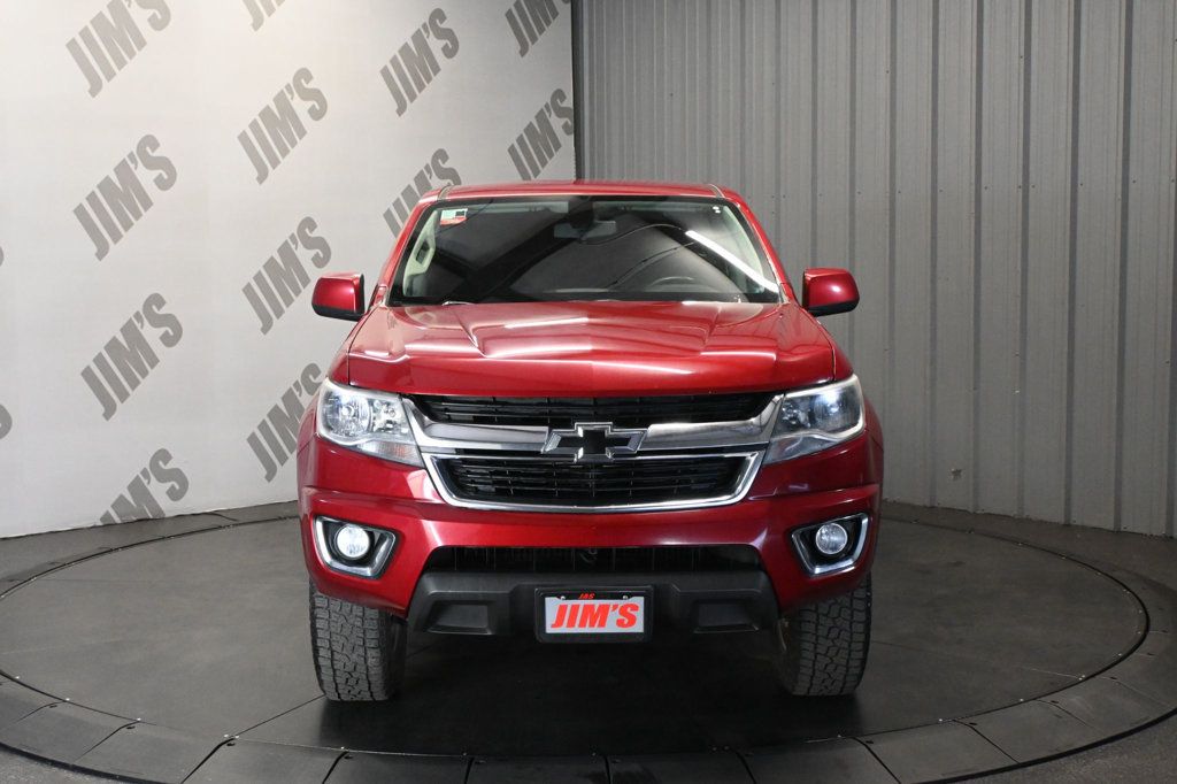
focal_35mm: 45
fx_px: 1471
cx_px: 588
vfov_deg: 29.8
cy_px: 392
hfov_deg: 43.6
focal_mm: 30
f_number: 4.8
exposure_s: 1/125
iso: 3200
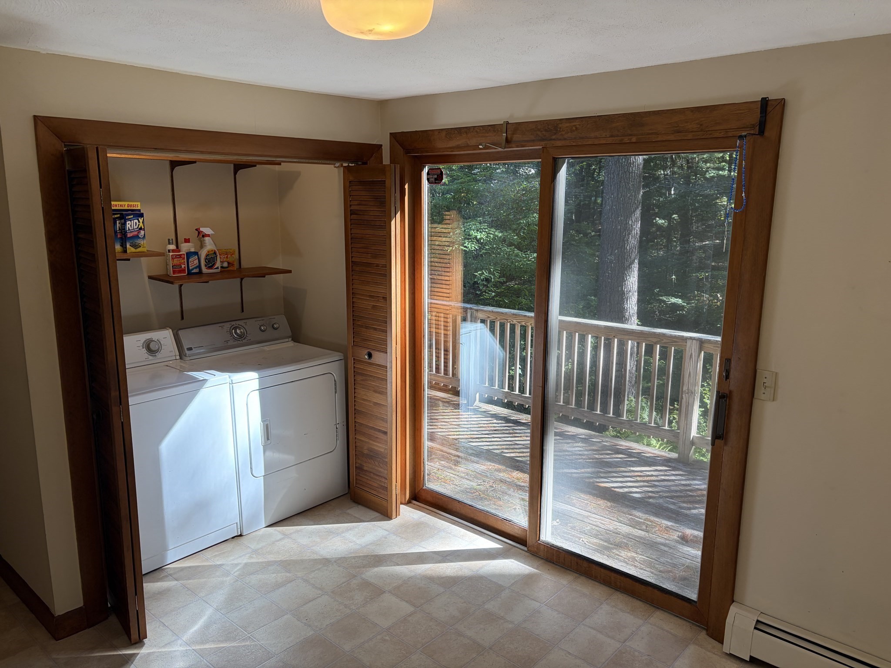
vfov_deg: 53.1
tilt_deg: -12.1
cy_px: 334
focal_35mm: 26
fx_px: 669
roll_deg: -1.6
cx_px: 446
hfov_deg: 67.3
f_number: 1.6
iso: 50
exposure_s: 1/171
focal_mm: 5.96
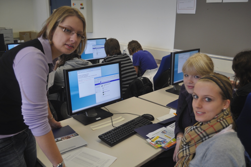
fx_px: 230
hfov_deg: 57.3
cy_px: 84
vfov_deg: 39.9
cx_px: 126
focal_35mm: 33
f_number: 4
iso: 400
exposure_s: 1/60
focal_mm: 22
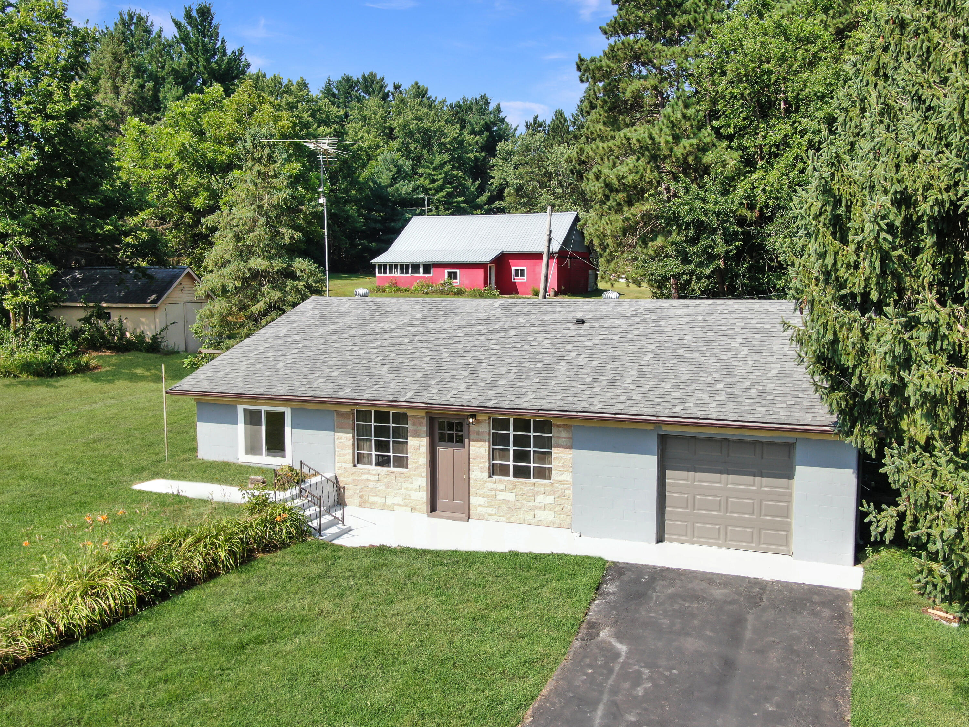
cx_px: 484
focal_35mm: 33
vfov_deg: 42.9
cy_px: 364
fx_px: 924
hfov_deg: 55.4
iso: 100
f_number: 3.2
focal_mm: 5.69
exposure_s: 1/400
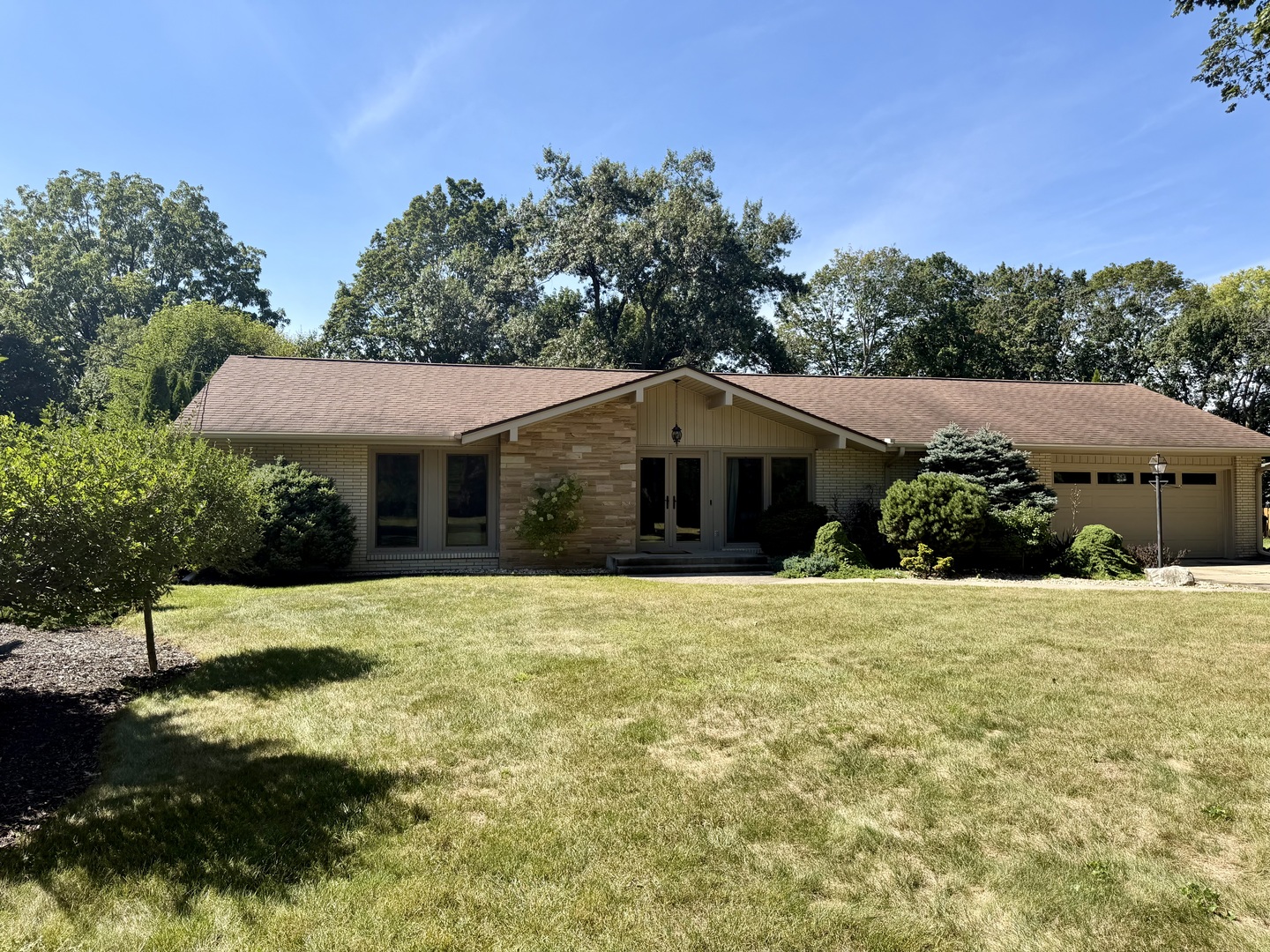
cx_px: 635
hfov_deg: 71.6
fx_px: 881
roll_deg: +0.0
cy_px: 476
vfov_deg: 56.8
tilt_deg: +1.1
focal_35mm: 24
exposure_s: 1/2907
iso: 80
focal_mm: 6.76
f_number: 1.78
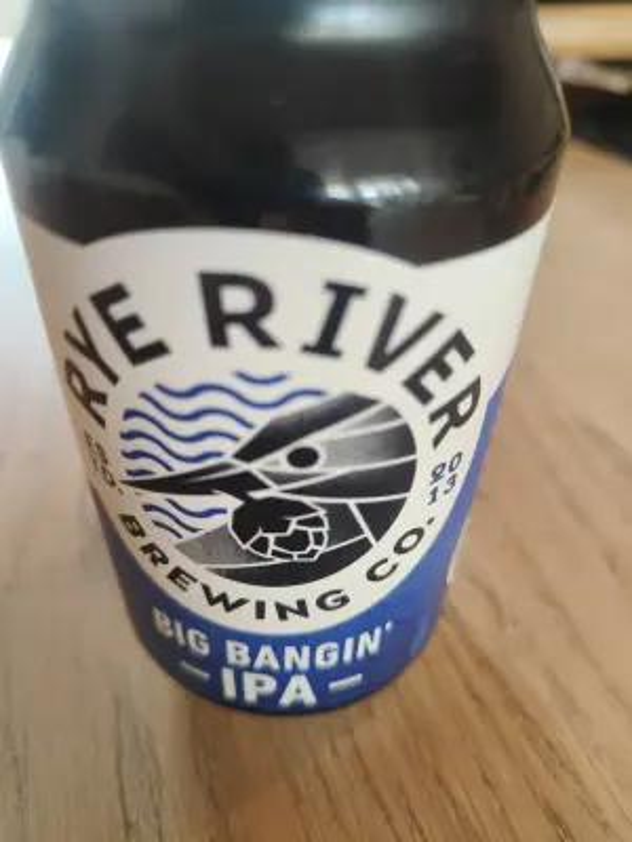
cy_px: 421
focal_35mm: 24
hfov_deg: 56.8
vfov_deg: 71.6
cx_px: 316
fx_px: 584
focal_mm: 5.59
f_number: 2.8
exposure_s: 1/50
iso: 400
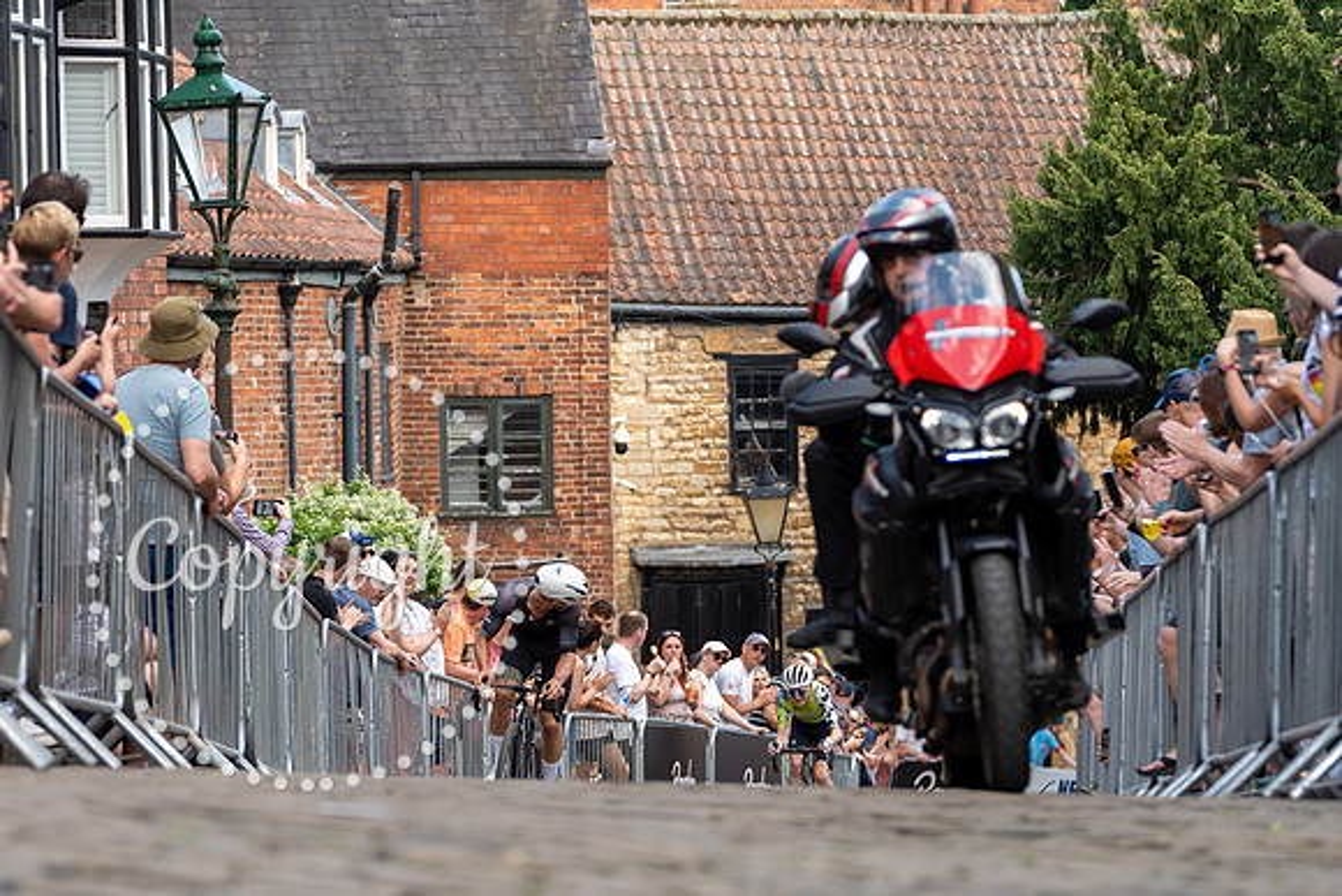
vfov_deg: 9.7
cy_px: 575
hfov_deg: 14.5
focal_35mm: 141
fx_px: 5265
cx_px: 414
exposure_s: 1/640
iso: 100
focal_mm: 101
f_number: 2.8
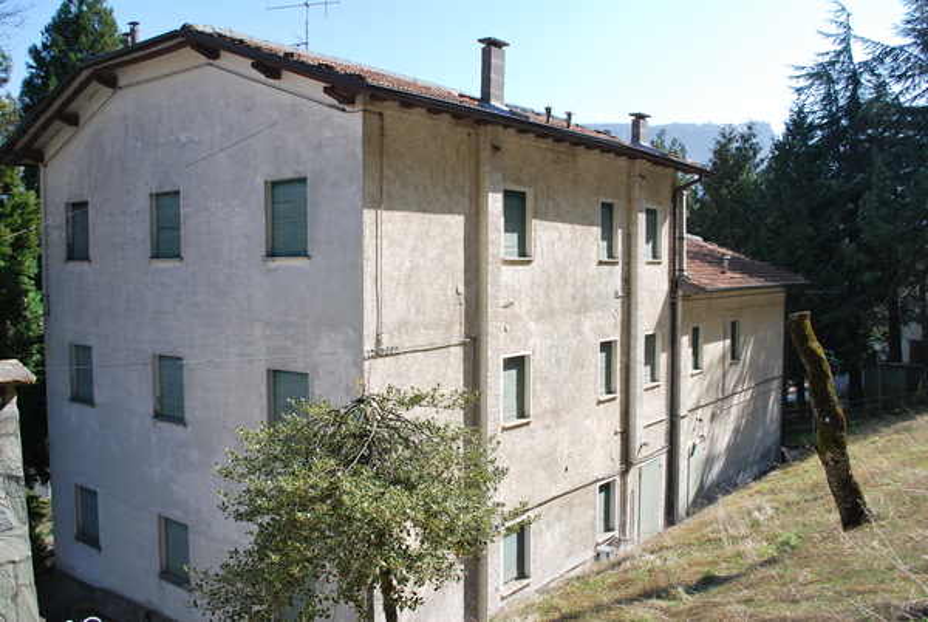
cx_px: 464
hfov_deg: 61.9
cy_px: 311
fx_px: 774
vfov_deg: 43.7
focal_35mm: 30
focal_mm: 20
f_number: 7.1
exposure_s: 1/200
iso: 100
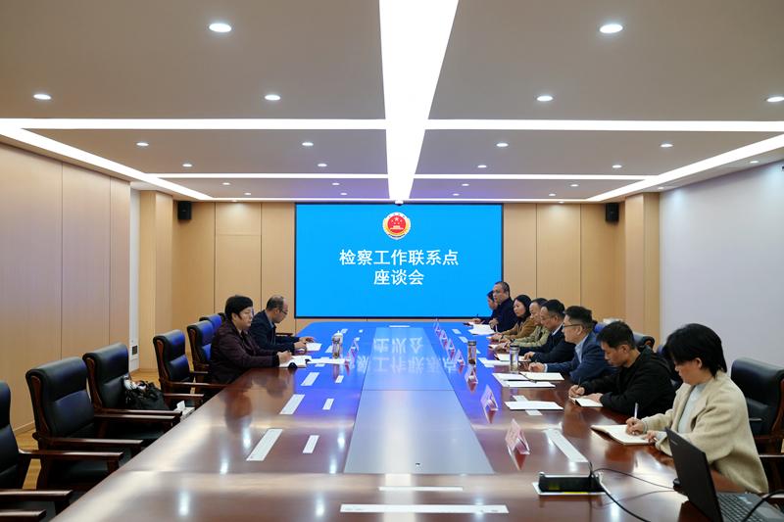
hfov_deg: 58.7
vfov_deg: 41.1
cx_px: 392
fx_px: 697
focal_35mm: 32
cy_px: 261
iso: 125
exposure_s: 1/60
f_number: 4
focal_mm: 32
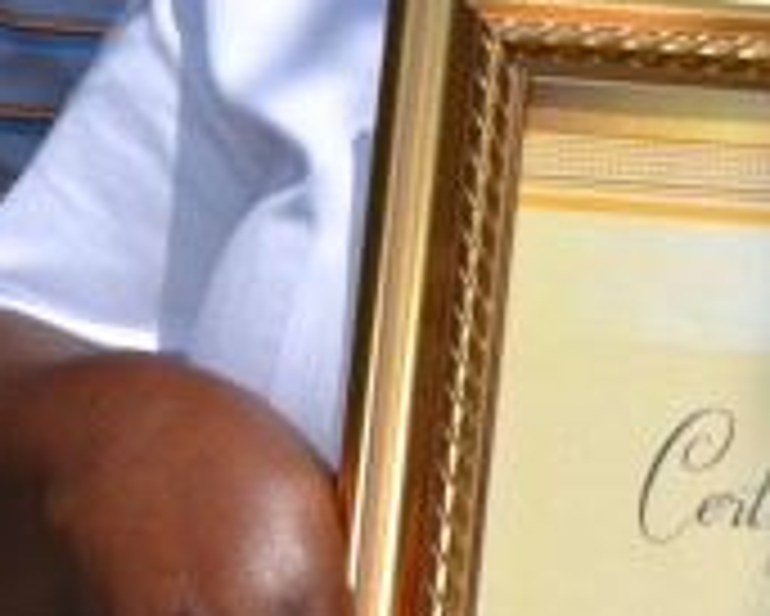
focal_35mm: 145
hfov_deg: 12.9
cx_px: 991
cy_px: 283
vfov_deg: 10.7
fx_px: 3309
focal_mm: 23
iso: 100
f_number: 10
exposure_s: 1/200
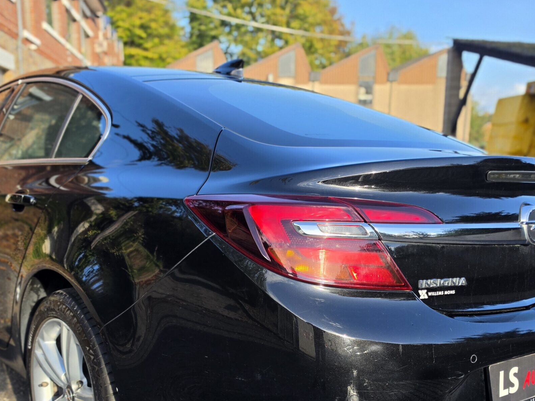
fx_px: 572
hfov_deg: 50.0
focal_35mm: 37
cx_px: 238
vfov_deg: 38.0
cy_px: 282
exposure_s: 1/2333
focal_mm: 6.5
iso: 64
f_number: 1.4
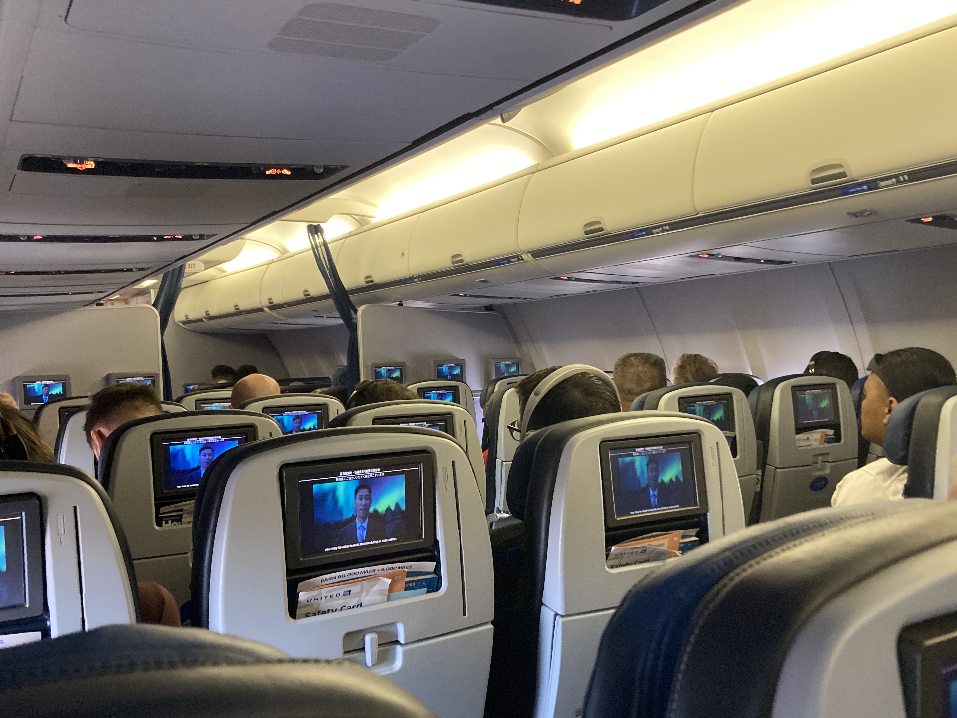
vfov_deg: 44.1
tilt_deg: -4.1
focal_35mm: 32
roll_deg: +0.6
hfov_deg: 56.8
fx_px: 885
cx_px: 490
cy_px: 401
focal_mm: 3.99
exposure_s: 1/57
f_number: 1.8
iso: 250
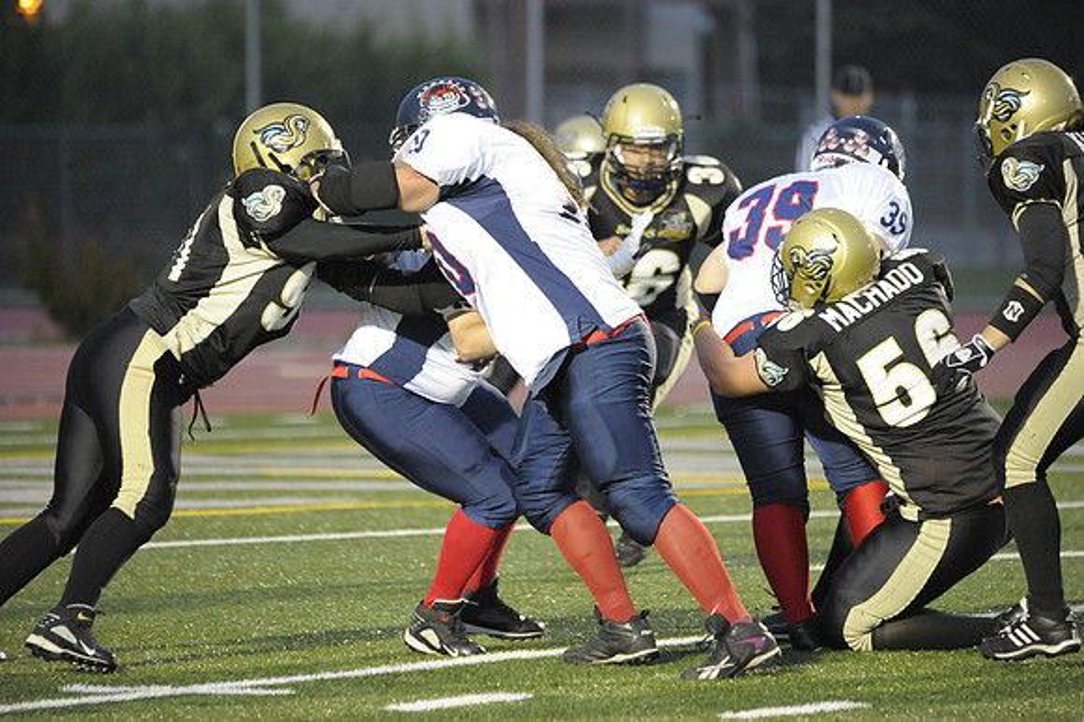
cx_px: 542
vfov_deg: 3.1
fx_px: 13542
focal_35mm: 450
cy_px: 361
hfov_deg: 4.6
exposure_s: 1/500
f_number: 6.3
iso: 12800
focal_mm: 450
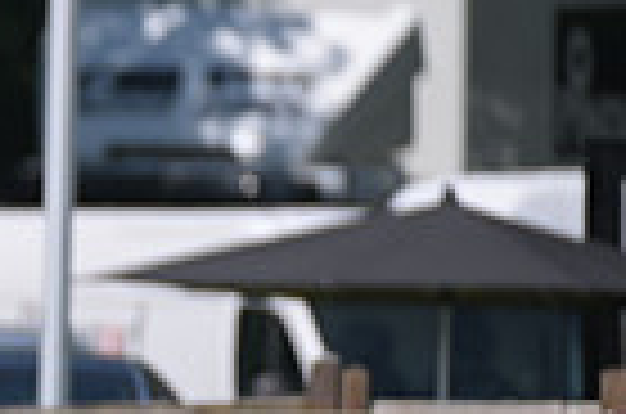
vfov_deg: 0.8
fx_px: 29060
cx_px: -662
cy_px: 286
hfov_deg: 1.2
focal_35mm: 1675
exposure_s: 1/1250
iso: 180
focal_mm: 400
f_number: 5
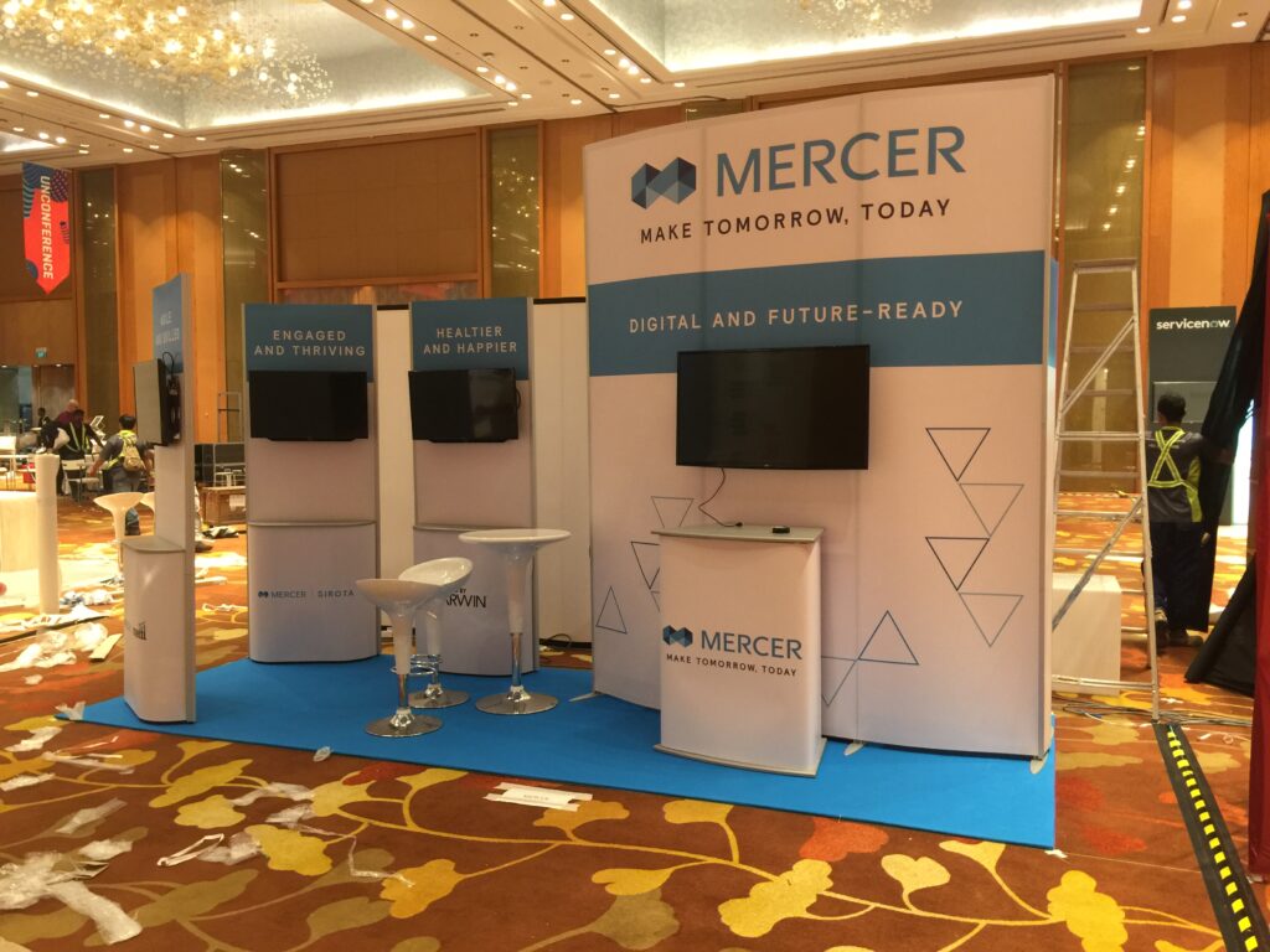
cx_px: 635
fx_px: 1064
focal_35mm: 29
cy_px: 476
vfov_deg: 48.2
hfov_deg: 61.7
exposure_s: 1/17
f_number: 2.2
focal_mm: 4.15
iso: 100
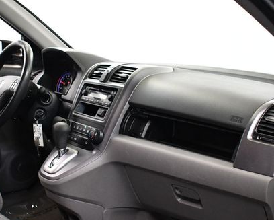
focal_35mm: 53
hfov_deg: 35.3
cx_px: 124
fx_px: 430
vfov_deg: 28.6
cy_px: 122
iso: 3200
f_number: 3.5
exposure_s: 1/125
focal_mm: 18
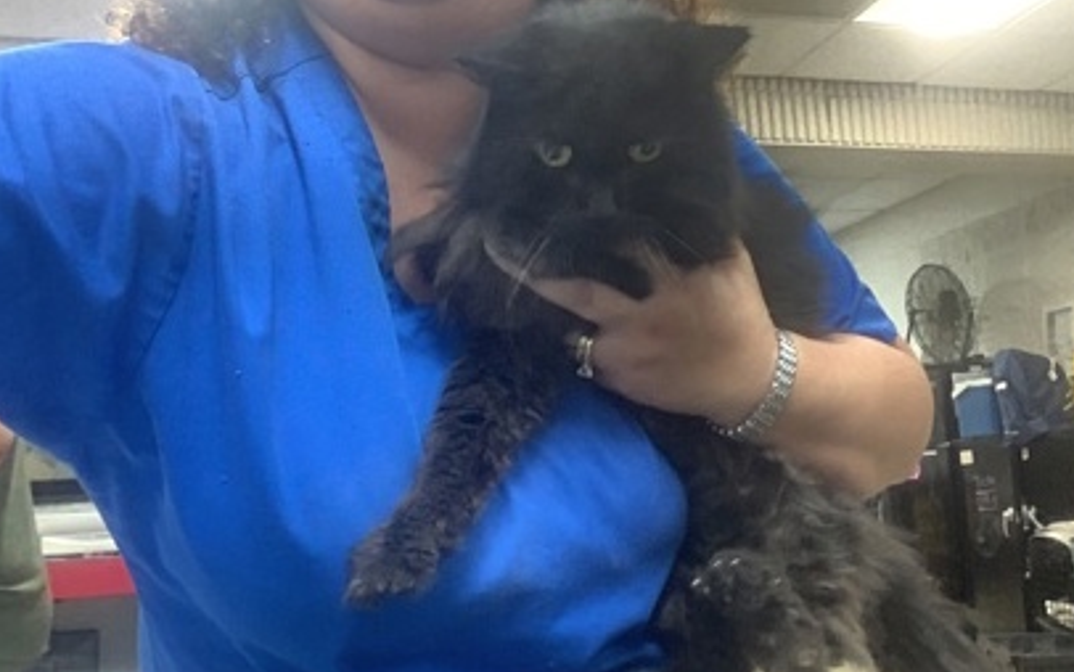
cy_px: 393
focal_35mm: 34
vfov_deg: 37.2
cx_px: 526
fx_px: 995
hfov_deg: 56.7
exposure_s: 1/40
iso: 500
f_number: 2.4
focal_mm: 2.15
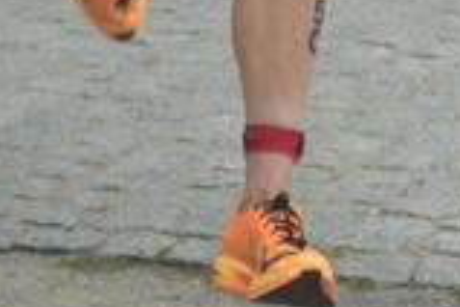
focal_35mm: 444
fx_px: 5669
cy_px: -400
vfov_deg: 3.1
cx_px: 1112
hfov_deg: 4.5
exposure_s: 1/500
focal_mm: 55
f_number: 5.6
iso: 2200
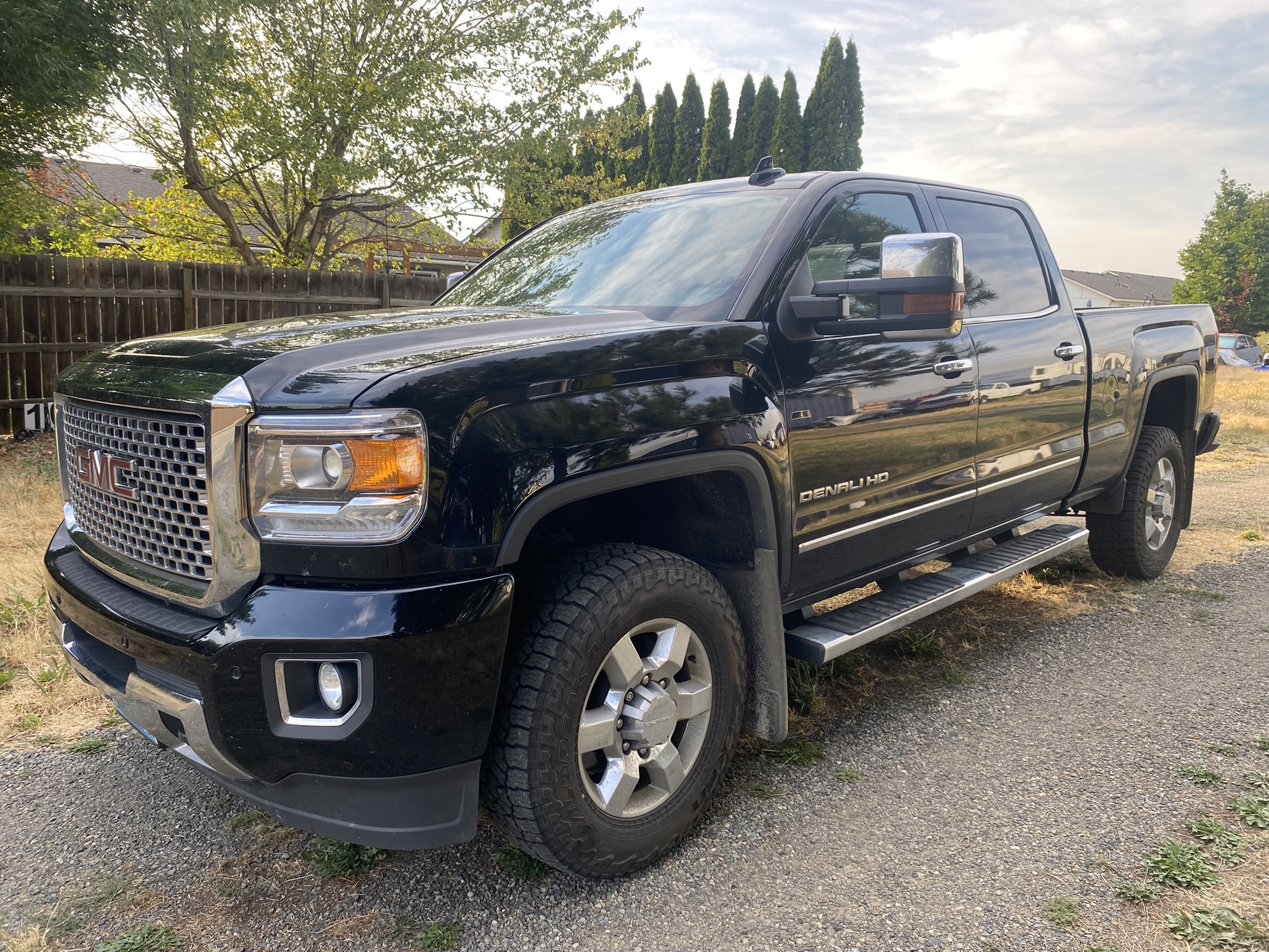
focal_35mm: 26
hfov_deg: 67.3
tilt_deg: -8.9
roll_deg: -0.4
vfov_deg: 53.1
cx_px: 634
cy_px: 476
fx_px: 953
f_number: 1.8
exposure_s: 1/316
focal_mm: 4.25
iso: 32
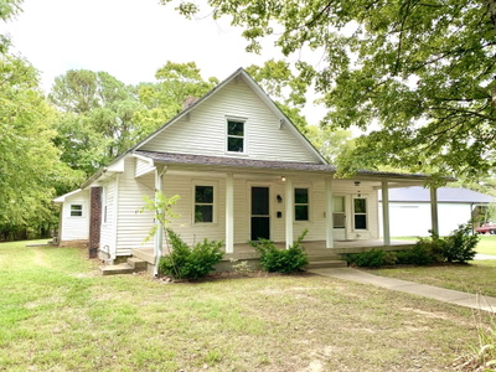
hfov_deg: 67.3
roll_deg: +0.6
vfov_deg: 53.1
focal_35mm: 26
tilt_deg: +7.0
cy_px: 186
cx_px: 248
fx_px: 373
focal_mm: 4.25
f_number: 1.8
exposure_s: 1/329
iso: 25
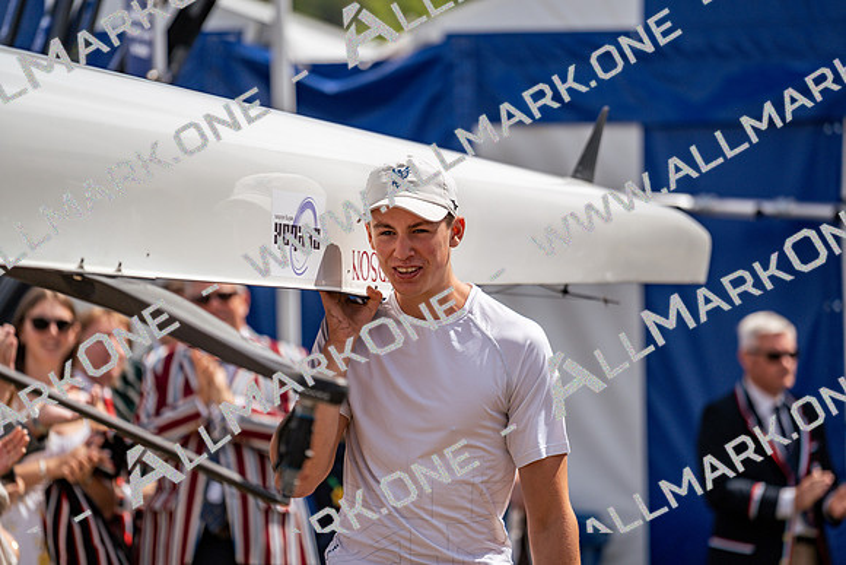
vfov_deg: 6.9
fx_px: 4701
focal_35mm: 200
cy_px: 282
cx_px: 423
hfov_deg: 10.3
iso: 100
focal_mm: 200
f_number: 4
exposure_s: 1/2500
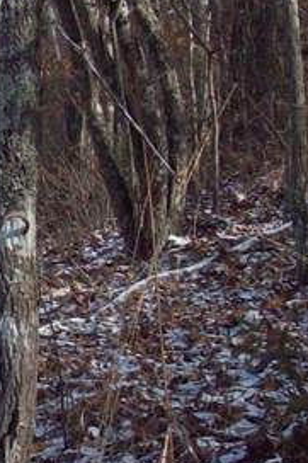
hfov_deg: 7.3
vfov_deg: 11.4
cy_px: 172
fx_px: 2326
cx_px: -291
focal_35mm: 181
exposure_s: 1/250
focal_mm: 6.2
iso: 80
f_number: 5.6
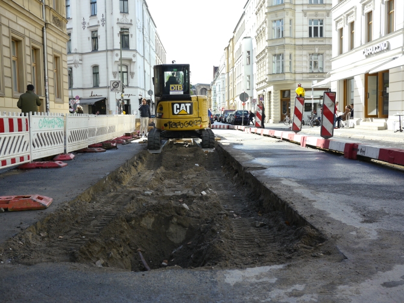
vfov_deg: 36.0
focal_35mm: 40
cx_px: 202
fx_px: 467
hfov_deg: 46.8
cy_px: 152
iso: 160
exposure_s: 1/400
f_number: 4
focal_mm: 20
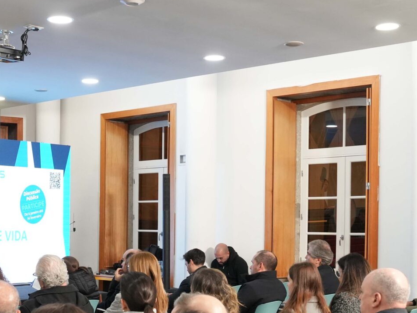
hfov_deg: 30.8
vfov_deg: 23.4
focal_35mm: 62
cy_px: 241
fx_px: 747
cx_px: 123
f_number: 5
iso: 3200
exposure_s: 1/160
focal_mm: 24
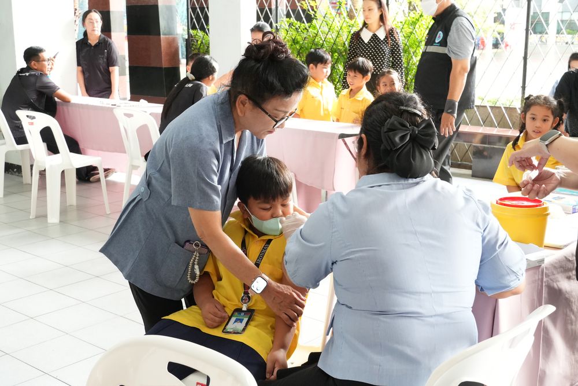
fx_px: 795
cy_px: 193
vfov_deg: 27.3
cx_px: 289
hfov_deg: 40.0
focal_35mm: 50
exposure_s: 1/50
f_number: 7.1
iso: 2500
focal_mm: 33
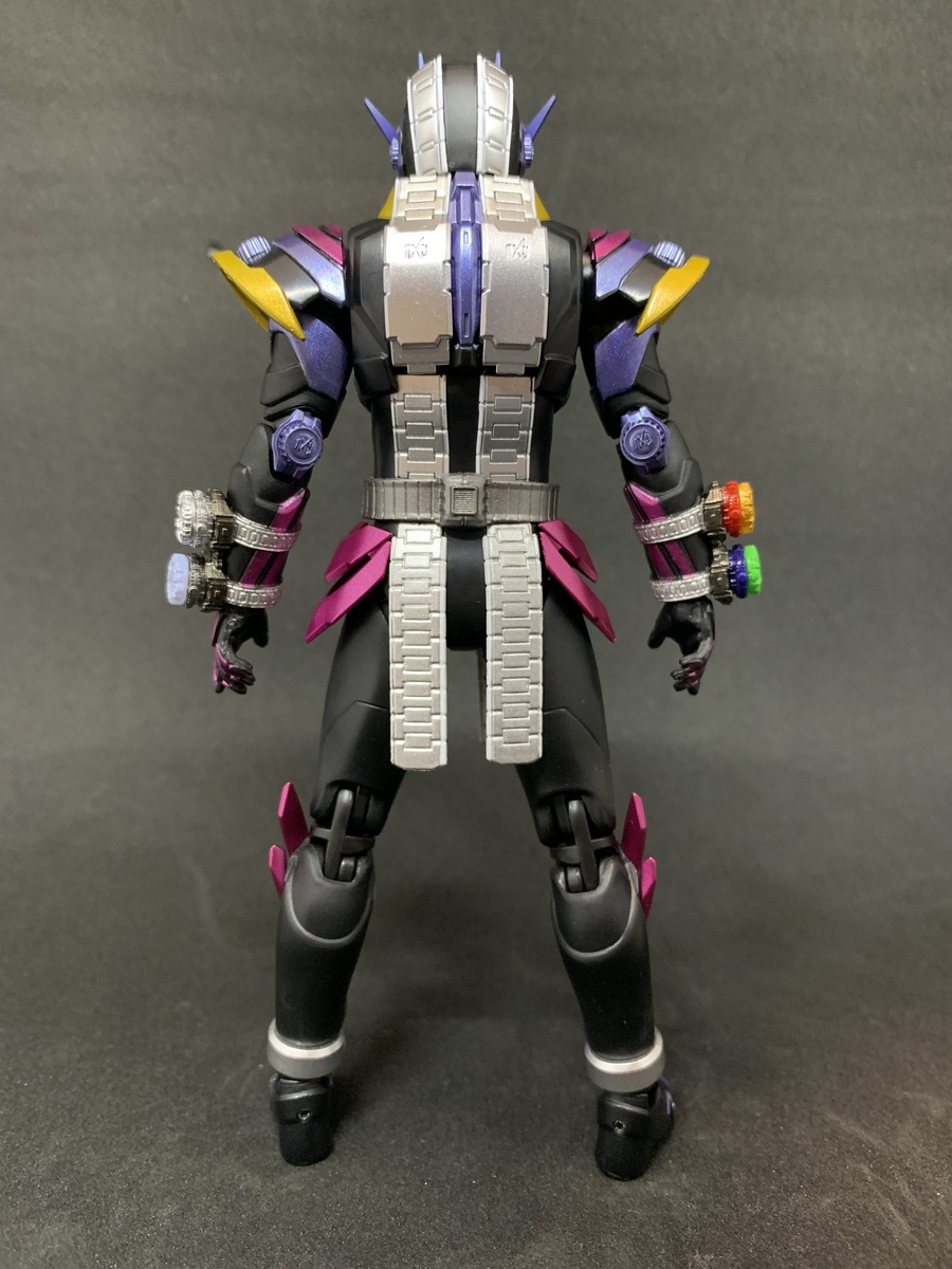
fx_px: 953
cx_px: 476
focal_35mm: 26
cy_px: 634
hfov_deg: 53.1
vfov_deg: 67.3
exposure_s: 1/42
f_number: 1.8
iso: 200
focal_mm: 4.25
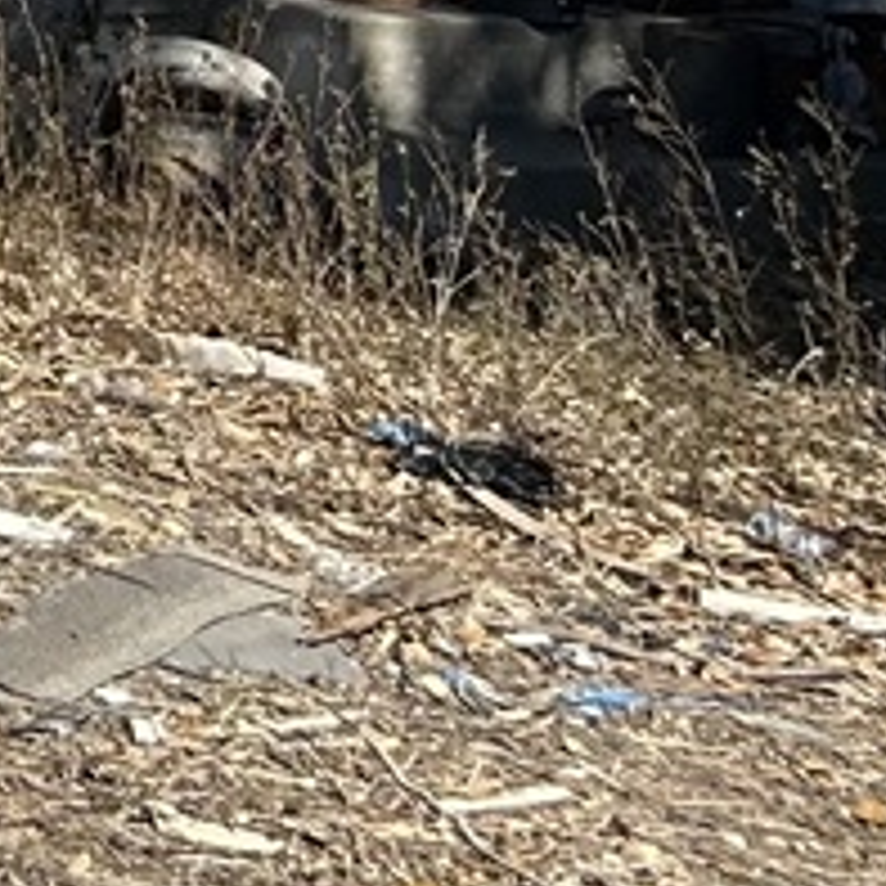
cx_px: -1790
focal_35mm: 168
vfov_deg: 9.7
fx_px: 4865
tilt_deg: +2.1
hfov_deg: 8.6
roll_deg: -1.8
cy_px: -908
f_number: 1.5
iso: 50
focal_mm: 5.7
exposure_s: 1/3968
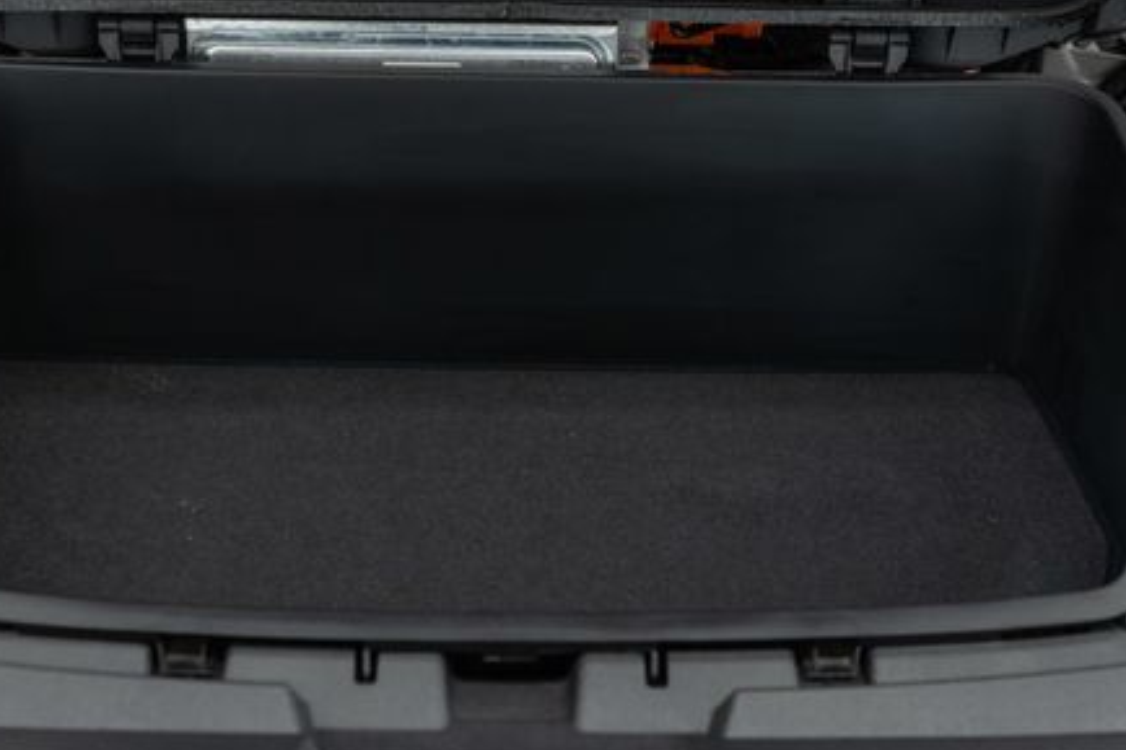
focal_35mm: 62
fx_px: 1938
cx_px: 503
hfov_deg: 32.4
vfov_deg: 21.9
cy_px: 367
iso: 500
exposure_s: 1/40
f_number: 3.2
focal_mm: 28
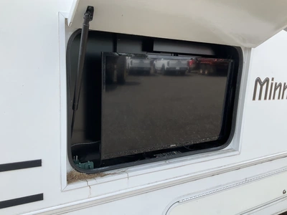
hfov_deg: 61.7
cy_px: 108
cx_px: 144
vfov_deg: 48.2
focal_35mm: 29
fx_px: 240
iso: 25
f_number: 1.8
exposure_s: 1/719
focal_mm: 3
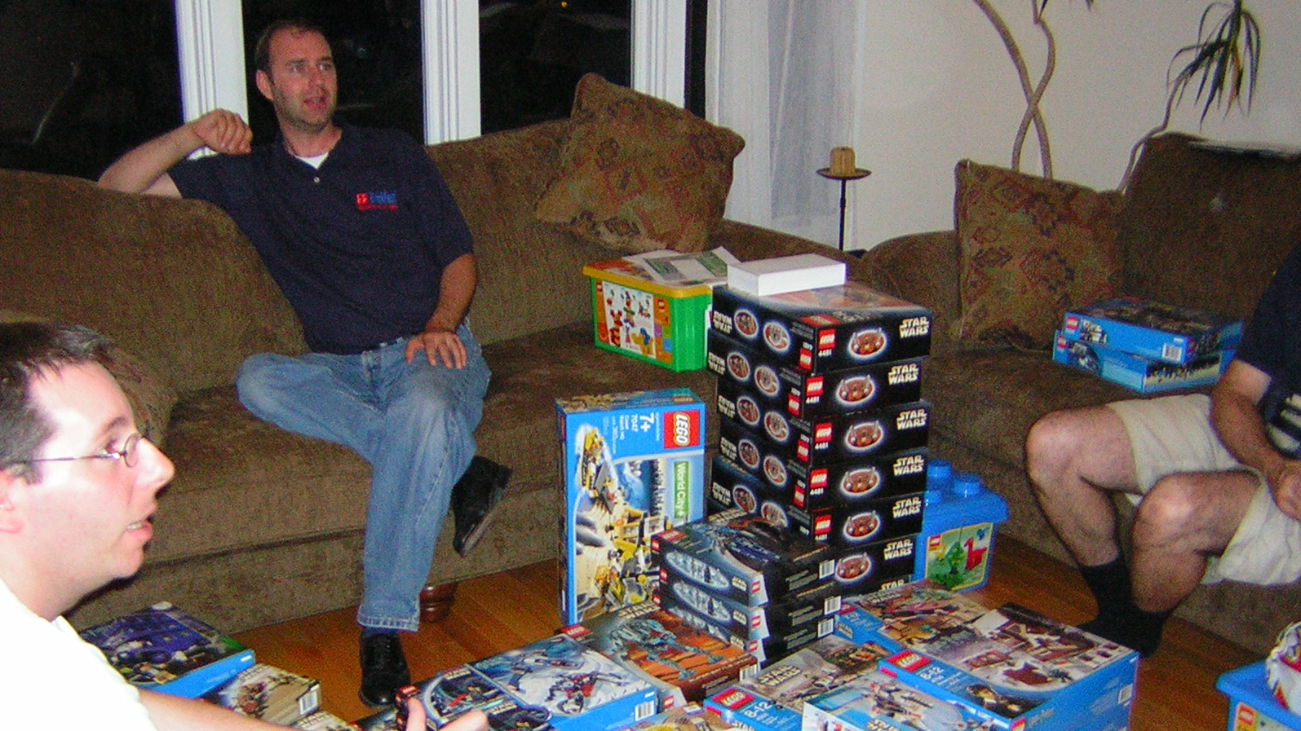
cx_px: 650
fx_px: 1621
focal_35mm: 47
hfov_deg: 43.7
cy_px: 465
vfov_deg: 25.3
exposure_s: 1/60.1
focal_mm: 5.6
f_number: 2.8
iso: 177
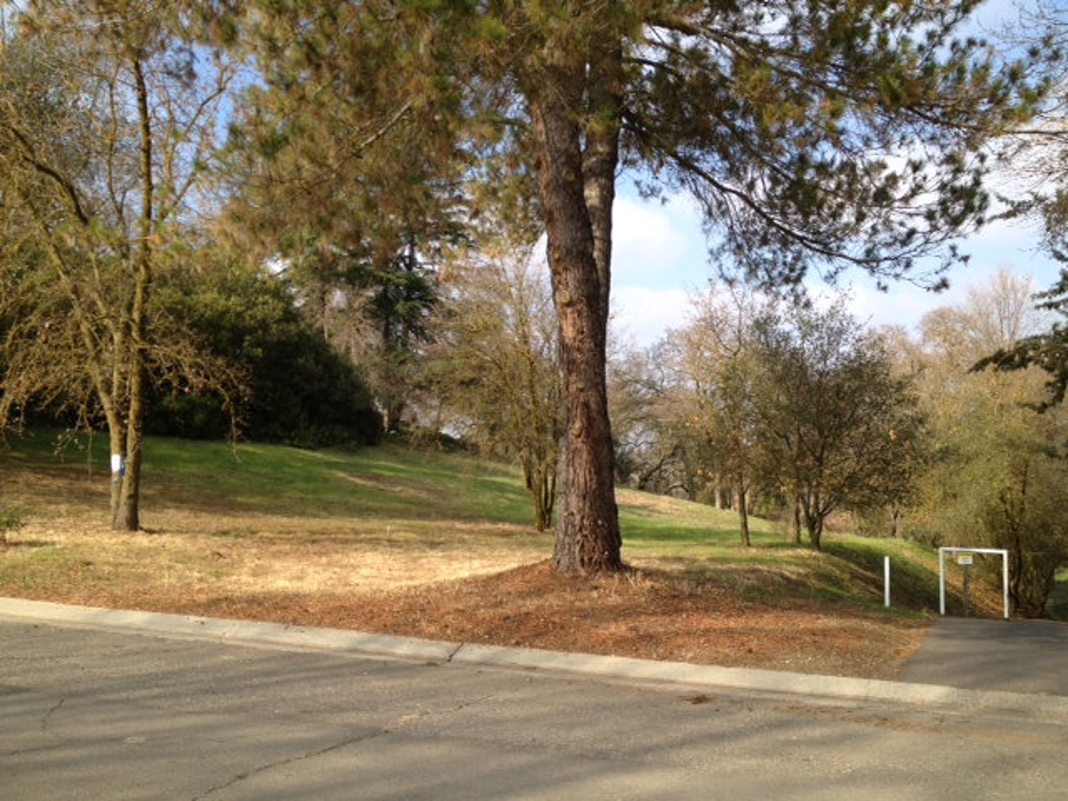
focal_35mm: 35
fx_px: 1080
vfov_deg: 40.7
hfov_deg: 52.6
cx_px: 534
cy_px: 400
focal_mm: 4.28
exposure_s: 1/800
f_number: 2.4
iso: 64
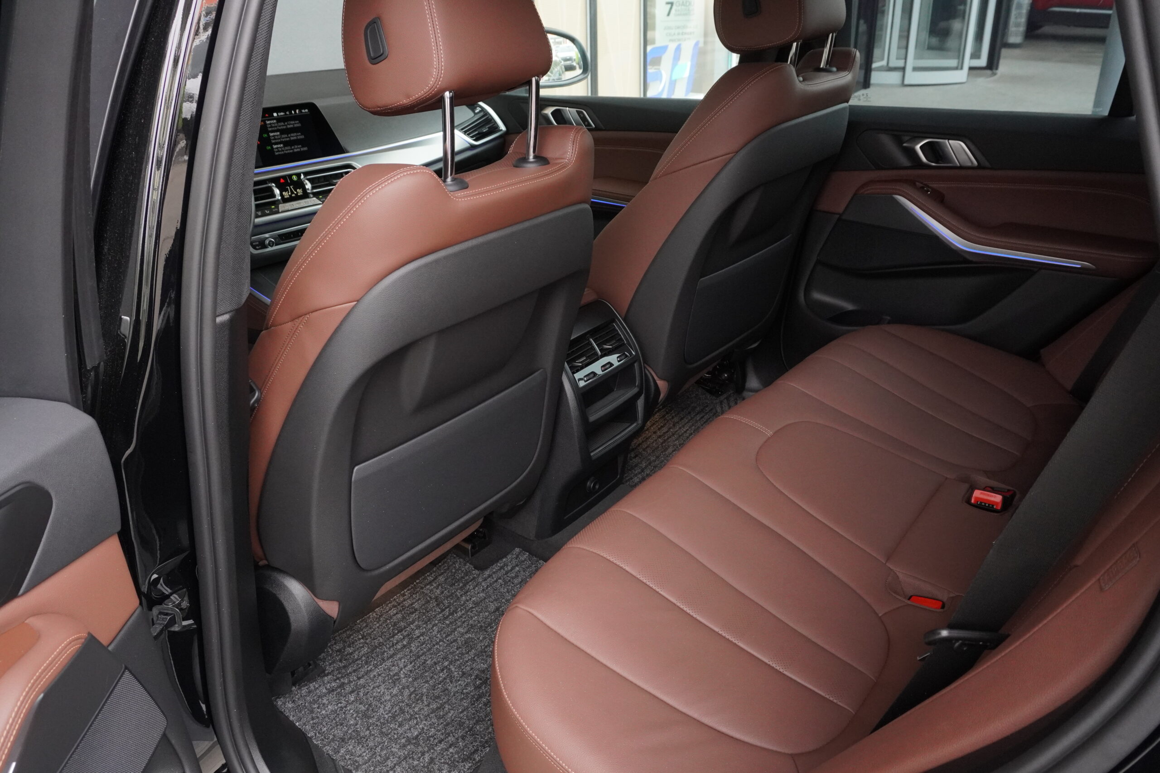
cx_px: 580
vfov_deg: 45.7
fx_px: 918
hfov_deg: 64.6
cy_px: 386
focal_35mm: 28
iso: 1600
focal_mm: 19
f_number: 6.3
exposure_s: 1/100
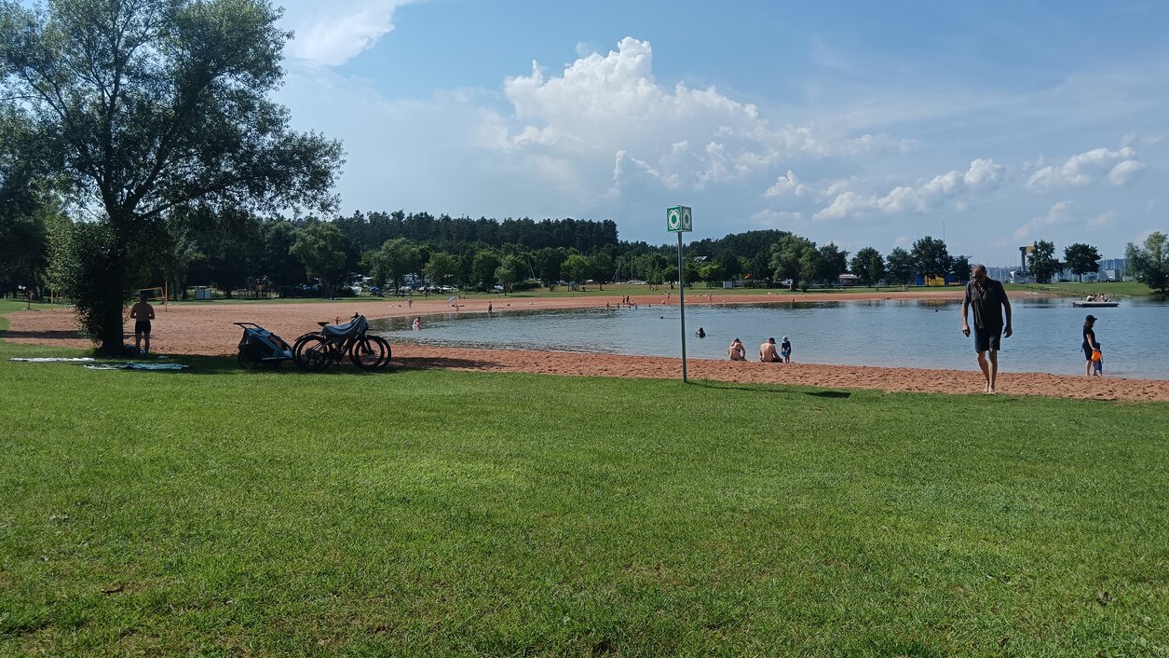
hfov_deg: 64.3
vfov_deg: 38.7
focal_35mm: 30
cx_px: 576
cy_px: 248
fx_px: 930
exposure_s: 1/1675
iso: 104
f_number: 1.9
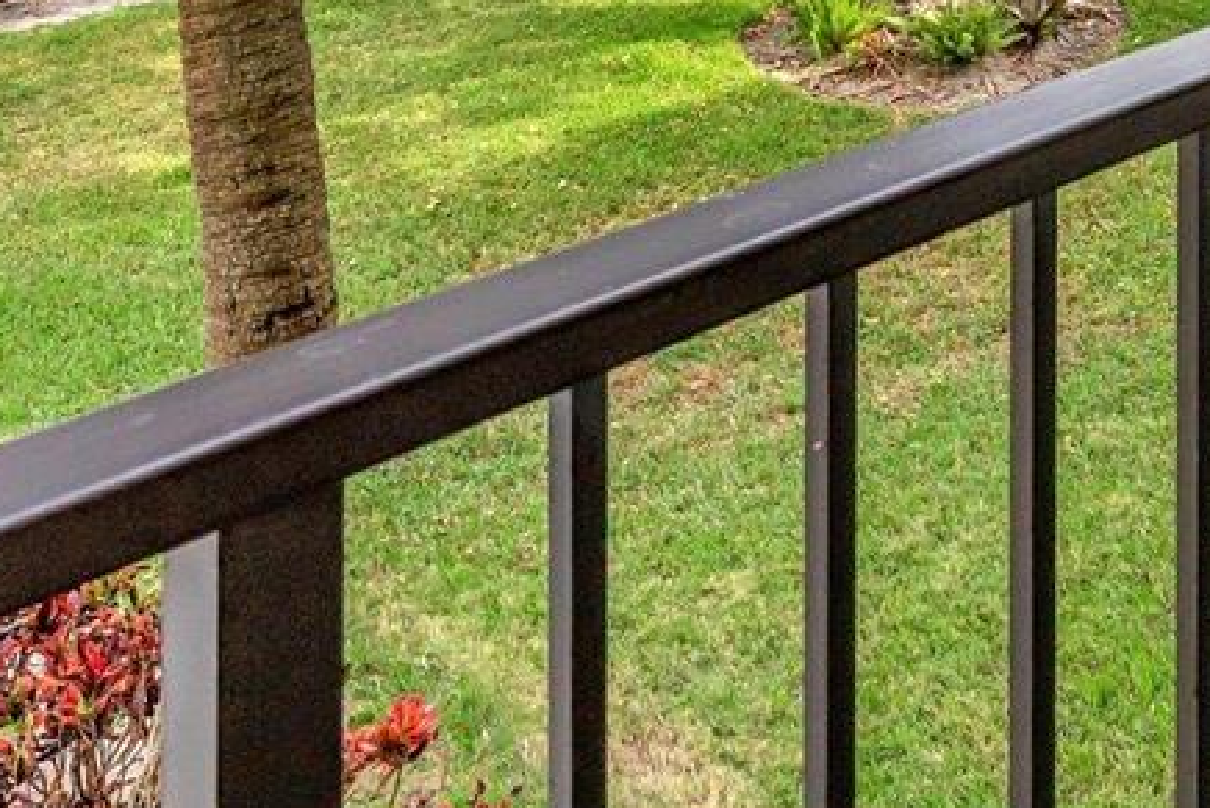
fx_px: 1911
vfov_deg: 18.8
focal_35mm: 57
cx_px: 1046
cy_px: -614
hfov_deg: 33.6
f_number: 9
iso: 400
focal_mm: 15.5
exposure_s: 1/400
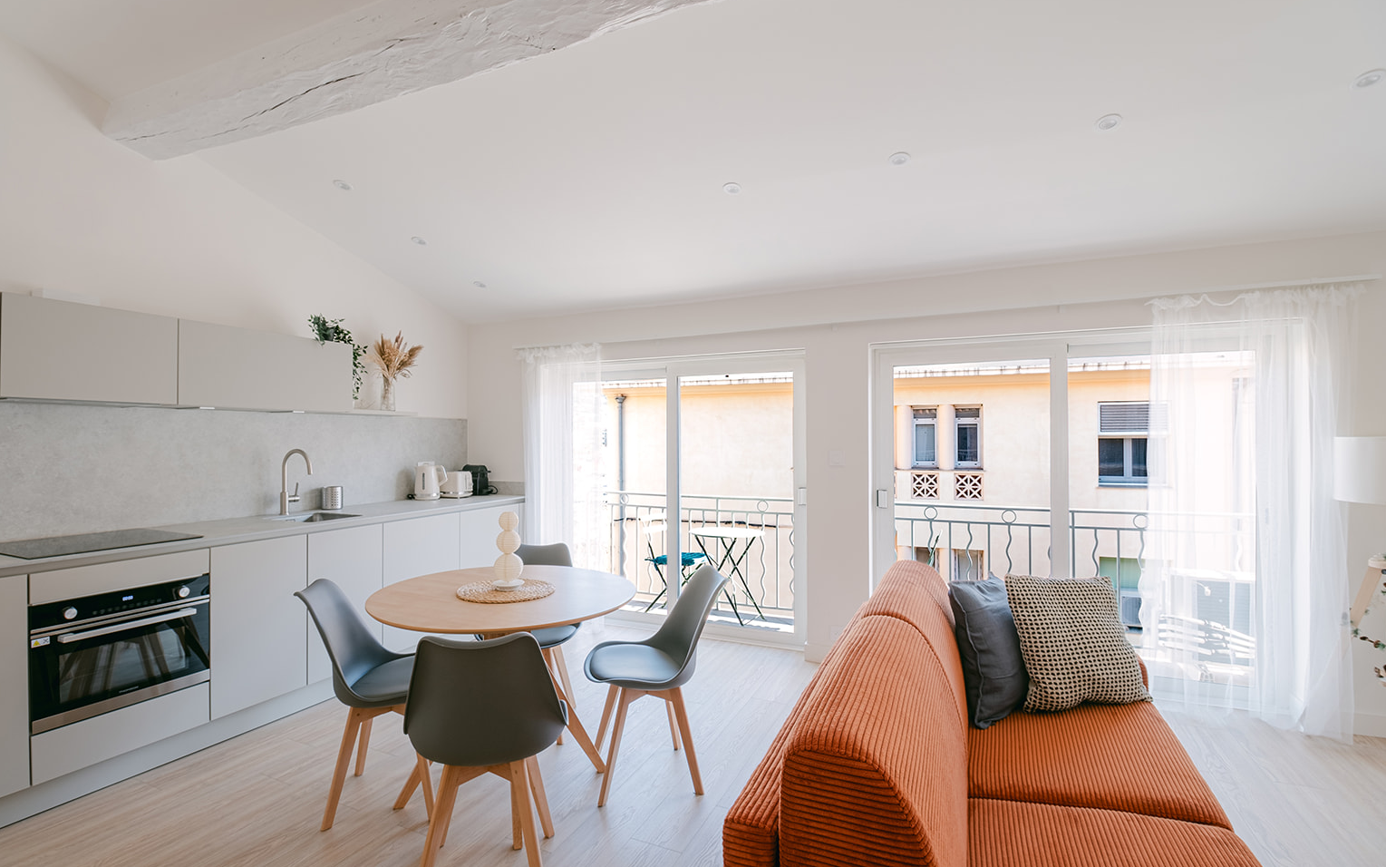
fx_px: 604
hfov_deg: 97.8
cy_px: 463
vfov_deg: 71.2
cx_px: 672
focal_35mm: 16
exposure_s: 1/13
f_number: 10
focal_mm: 10
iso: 100
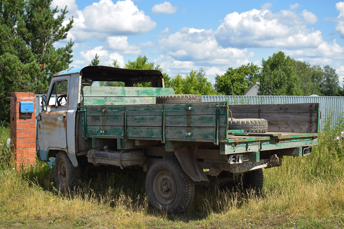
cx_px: 172
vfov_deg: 29.9
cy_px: 114
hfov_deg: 43.6
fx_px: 430
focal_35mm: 45
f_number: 5.6
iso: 200
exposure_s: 1/800
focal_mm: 30
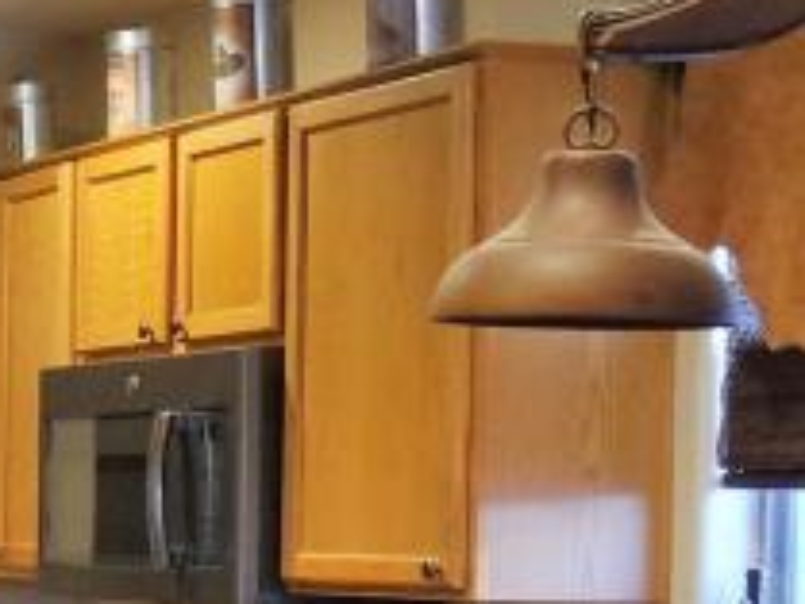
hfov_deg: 14.4
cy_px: 604
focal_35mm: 127
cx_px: -424
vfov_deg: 11.6
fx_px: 2955
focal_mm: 9
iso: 800
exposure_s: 1/30
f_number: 3.5
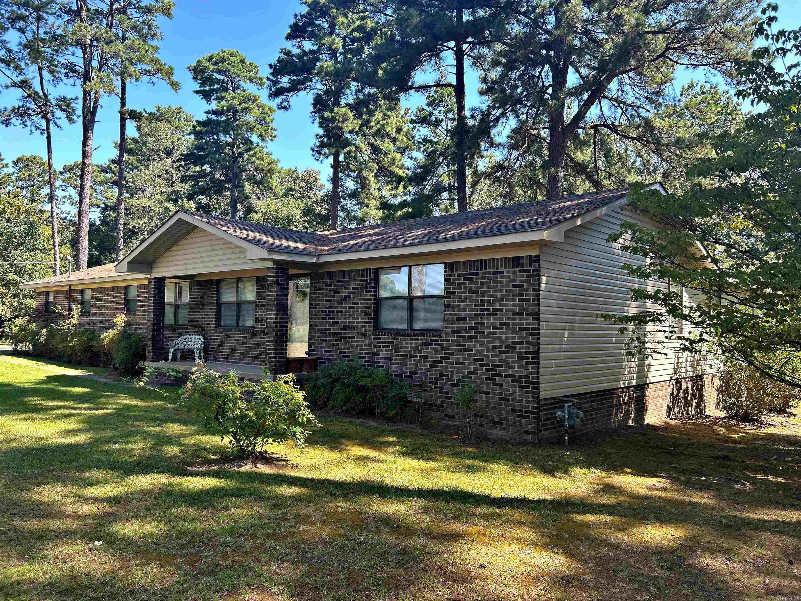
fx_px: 602
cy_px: 300
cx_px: 400
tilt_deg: +2.9
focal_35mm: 26
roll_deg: +0.0
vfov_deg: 53.1
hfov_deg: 67.3
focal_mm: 5.7
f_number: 1.5
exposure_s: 1/611
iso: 50
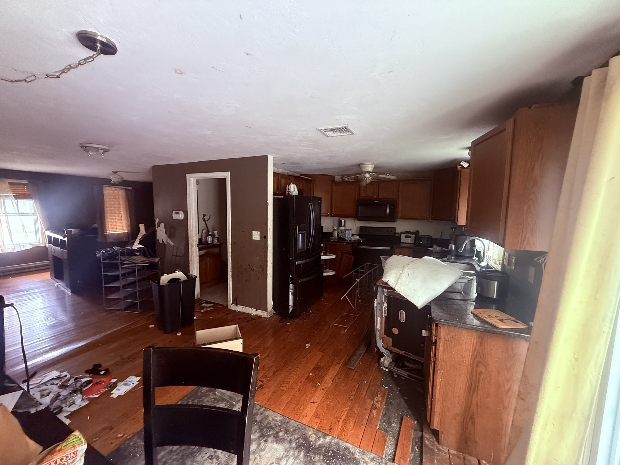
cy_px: 232
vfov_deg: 85.7
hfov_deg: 102.1
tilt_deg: -5.2
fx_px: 251
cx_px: 310
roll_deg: -1.3
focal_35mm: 14
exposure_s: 1/60
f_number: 2.2
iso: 800
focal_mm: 2.22
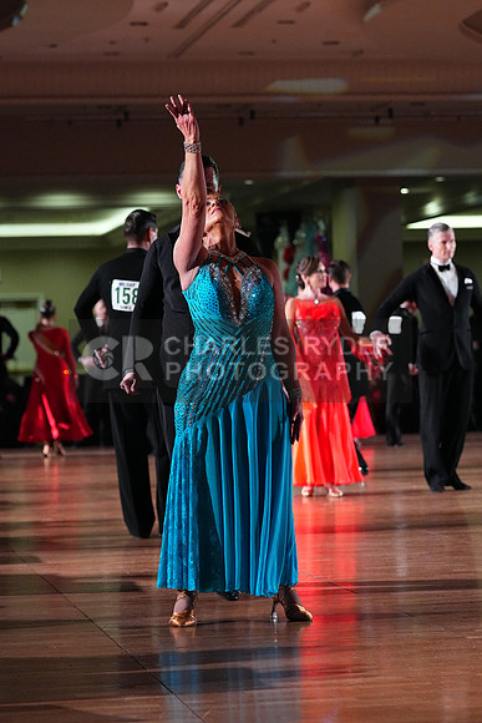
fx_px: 2388
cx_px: 241
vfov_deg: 17.2
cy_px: 362
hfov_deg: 11.5
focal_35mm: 119
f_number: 5
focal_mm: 119
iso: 8000
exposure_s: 1/400
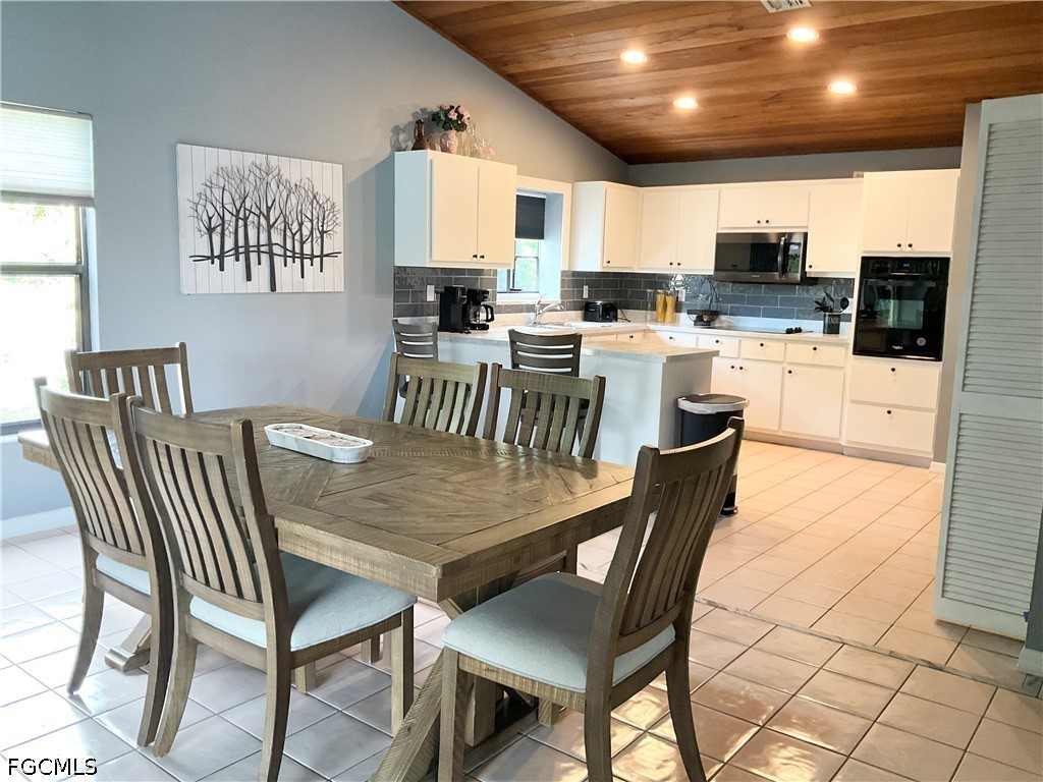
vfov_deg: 48.2
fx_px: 874
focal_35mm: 29
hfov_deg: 61.7
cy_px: 391
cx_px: 522
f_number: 1.8
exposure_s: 1/60
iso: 200
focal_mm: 3
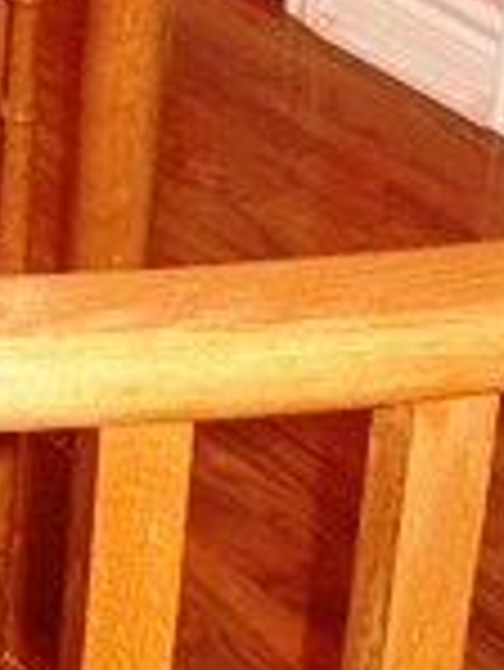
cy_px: -31
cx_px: -202
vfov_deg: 12.0
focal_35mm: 163
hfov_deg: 8.9
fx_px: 3160
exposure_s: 1/60
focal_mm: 5.8
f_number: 2.6
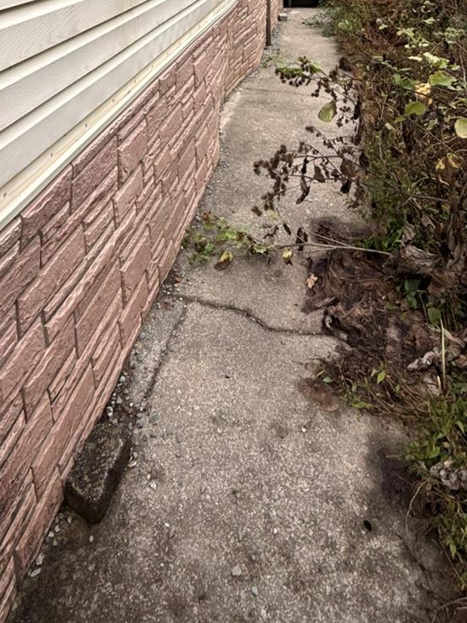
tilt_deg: -7.5
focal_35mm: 29
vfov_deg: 49.7
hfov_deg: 47.8
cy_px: -6
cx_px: 176
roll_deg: +3.9
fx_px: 522
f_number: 2.2
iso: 50
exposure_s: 1/393
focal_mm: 2.22
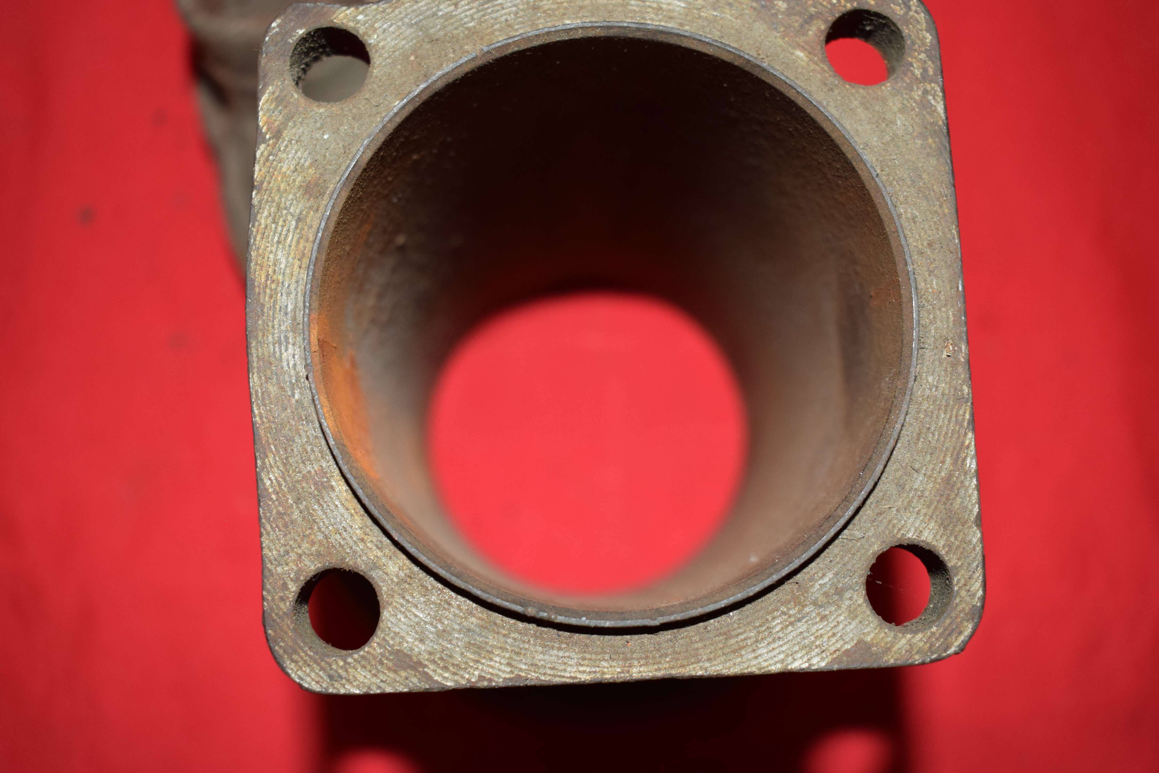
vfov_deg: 33.0
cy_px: 386
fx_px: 1304
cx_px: 580
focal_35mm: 40
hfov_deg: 47.9
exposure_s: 1/160
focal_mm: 27
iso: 640
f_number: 5
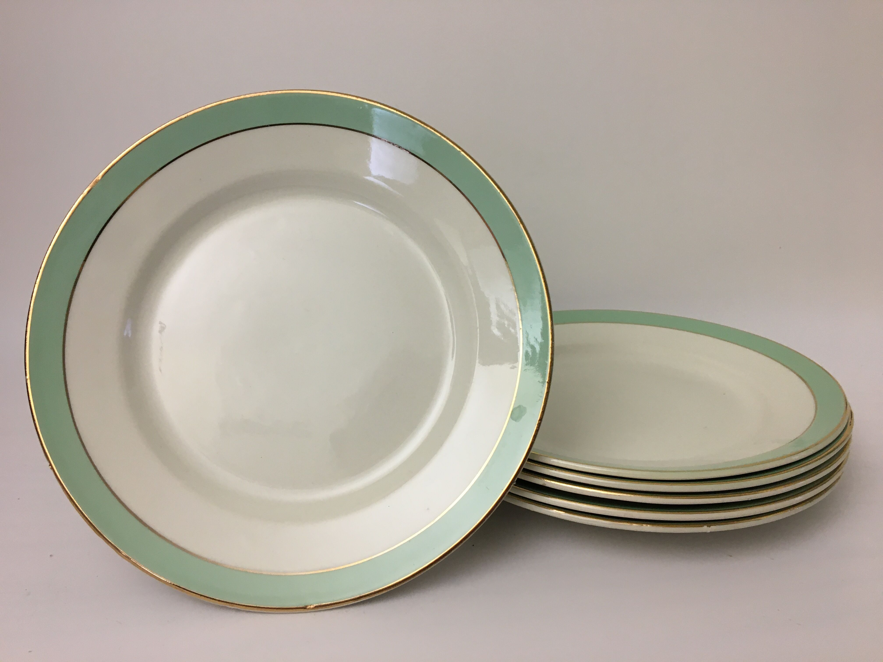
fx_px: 740
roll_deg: +1.6
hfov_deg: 61.7
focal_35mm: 29
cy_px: 331
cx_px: 442
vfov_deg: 48.2
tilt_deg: -16.9
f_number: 2.2
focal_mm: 4.15
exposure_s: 1/33
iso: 100
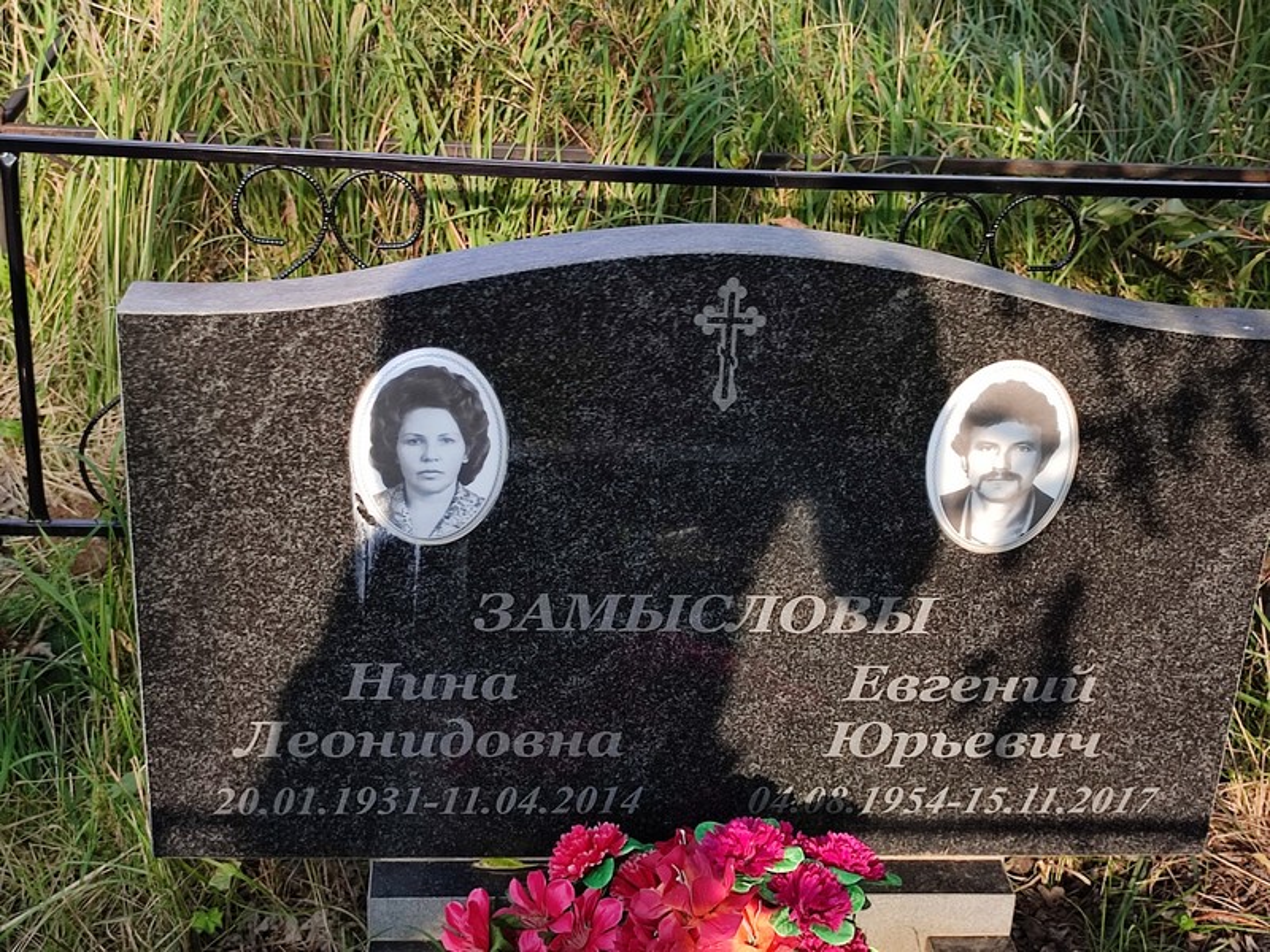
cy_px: 476
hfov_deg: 69.4
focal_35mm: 25
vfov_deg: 54.9
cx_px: 635
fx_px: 917
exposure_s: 1/188
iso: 50
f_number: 1.9
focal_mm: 6.04
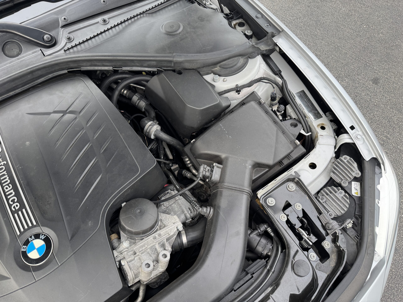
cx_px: 202
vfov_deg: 56.8
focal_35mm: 24
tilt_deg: -60.9
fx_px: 279
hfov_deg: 71.6
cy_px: 151
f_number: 1.78
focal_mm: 6.76
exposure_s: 1/326
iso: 80
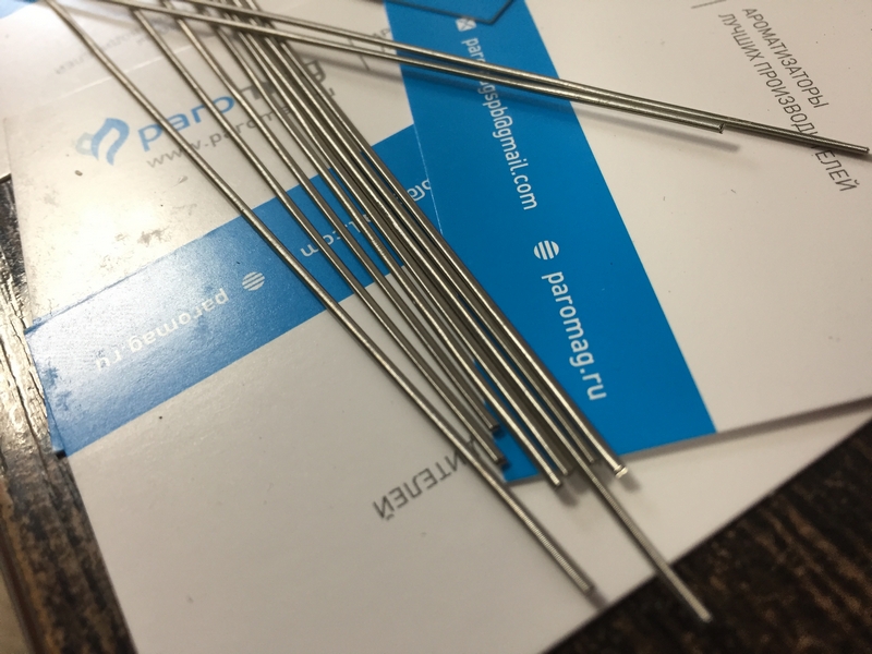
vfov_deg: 48.2
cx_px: 436
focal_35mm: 29
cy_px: 327
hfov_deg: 61.7
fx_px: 731
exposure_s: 1/33
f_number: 2.2
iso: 80
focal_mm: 4.15
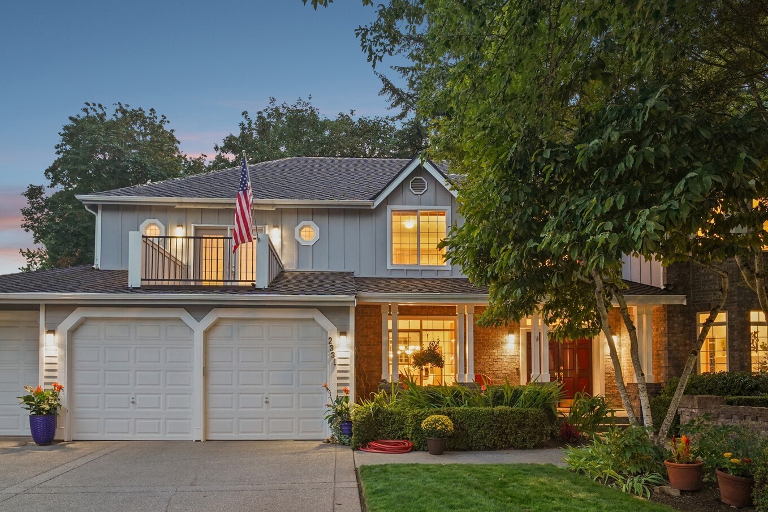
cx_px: 357
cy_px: 232
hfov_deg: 83.9
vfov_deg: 61.8
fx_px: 427
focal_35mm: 20
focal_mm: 16
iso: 1600
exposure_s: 1/3.33
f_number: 8
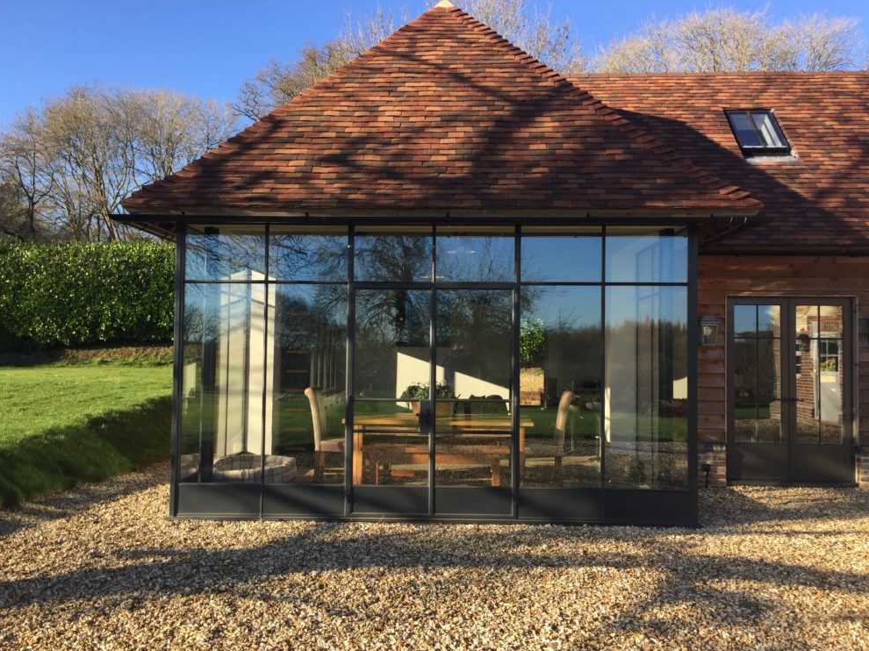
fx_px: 753
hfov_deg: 60.0
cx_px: 429
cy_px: 327
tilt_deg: +1.2
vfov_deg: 46.8
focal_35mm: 30
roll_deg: -1.8
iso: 32
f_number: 2.2
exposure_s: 1/628
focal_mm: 4.15
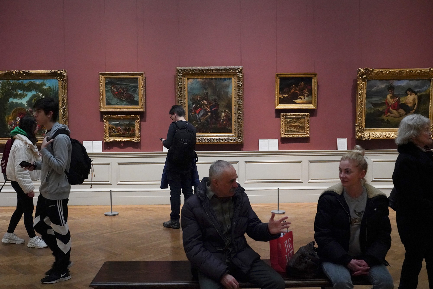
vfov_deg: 37.9
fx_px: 421
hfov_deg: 54.4
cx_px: 216
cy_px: 144
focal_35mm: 35
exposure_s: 1/100
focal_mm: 35
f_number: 5.6
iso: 8000
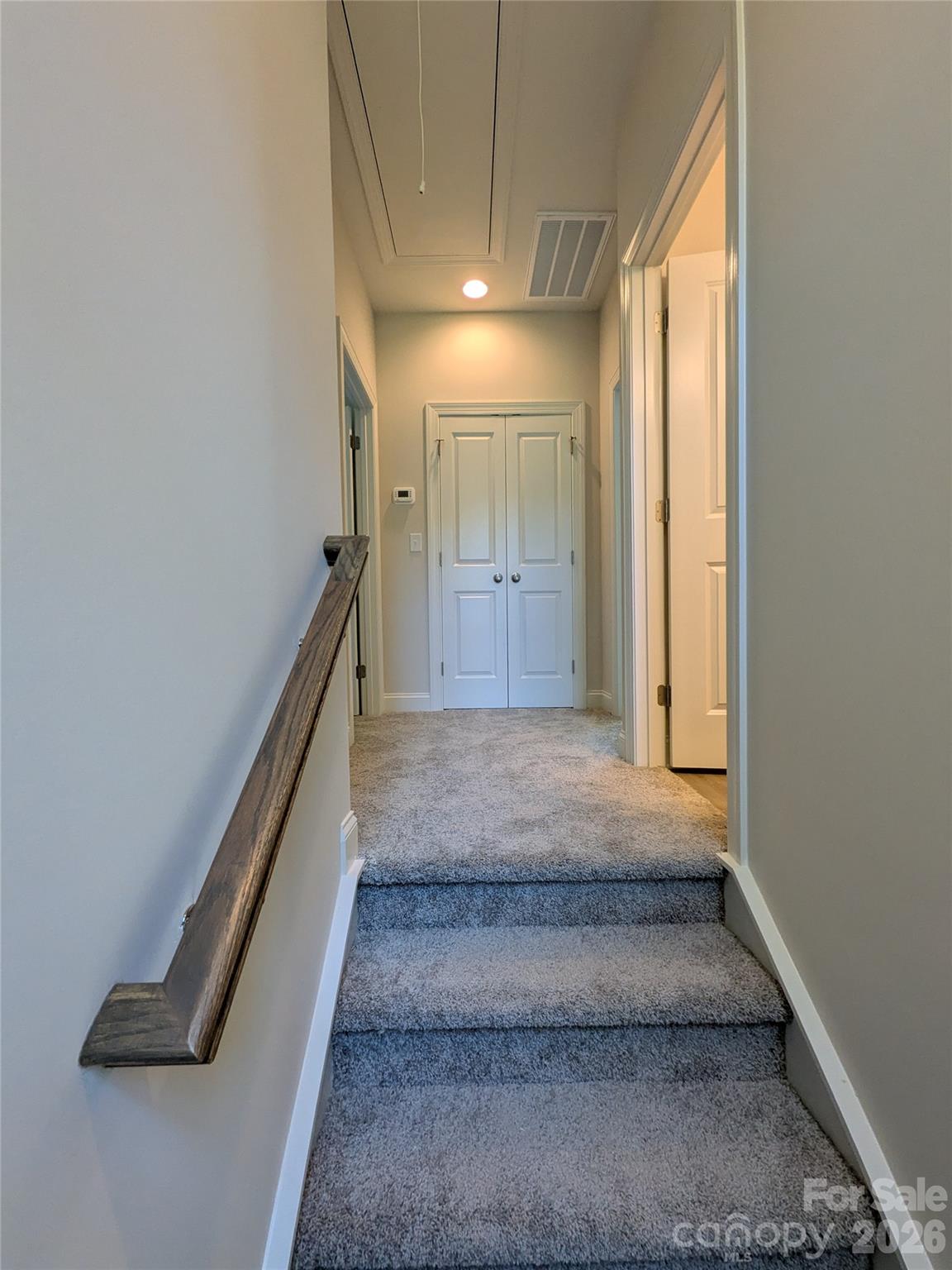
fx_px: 513
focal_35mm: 14
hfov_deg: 85.7
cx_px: 476
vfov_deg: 102.1
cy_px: 635
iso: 115
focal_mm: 1.85
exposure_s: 1/120
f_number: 2.2
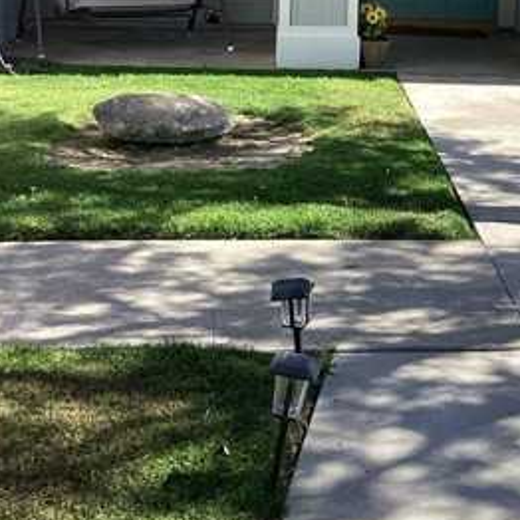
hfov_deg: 25.2
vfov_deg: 24.6
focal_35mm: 67
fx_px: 1139
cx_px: 429
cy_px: 10
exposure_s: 1/631
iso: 25
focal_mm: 3.3
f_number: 2.4
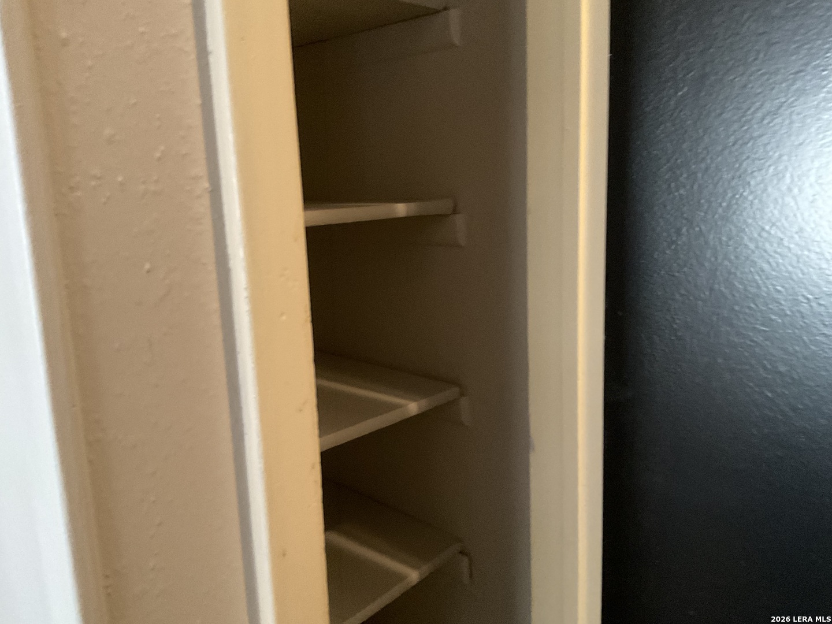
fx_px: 697
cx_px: 416
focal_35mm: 29
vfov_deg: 48.2
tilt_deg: -9.7
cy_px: 312
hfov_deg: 61.7
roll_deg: +2.1
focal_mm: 3
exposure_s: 1/30
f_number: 1.8
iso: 500
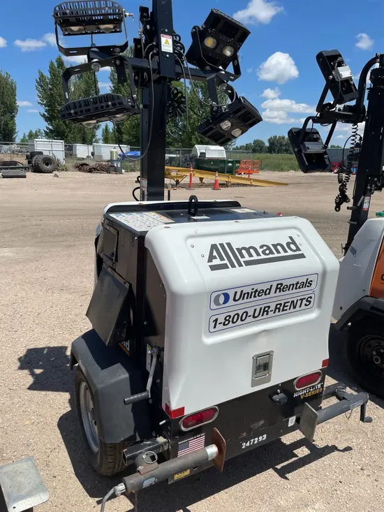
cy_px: 256
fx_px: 384
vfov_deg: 67.3
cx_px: 192
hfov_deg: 53.1
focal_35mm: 26
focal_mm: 4.2
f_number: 1.6
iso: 32
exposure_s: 1/6135
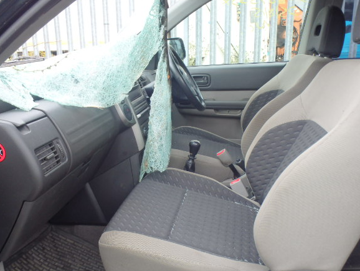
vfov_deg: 45.5
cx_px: 171
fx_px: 323
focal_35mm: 31
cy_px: 140
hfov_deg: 58.3
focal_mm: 5
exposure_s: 1/60
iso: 125
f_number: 3.9
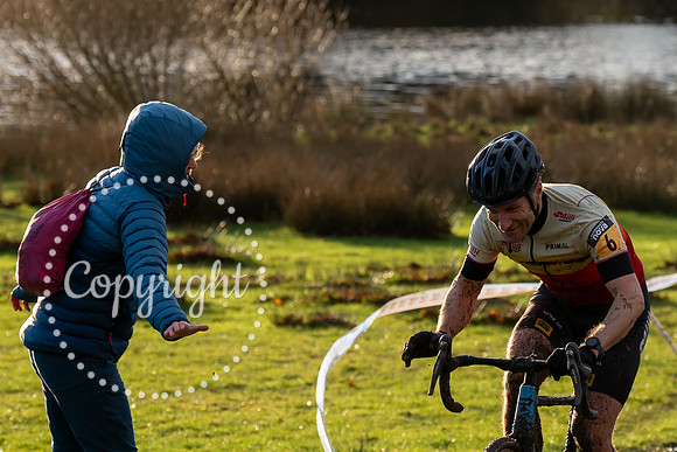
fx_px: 5102
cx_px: 509
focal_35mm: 271
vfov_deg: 5.1
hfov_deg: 7.6
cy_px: 54
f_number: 4
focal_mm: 105
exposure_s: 1/1000
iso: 250
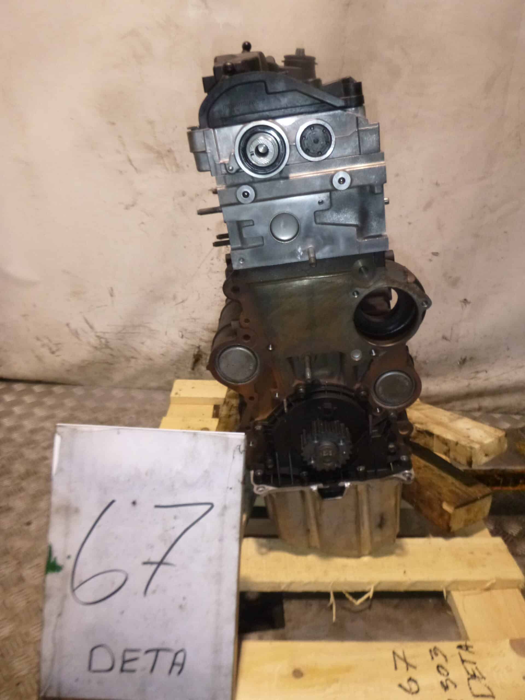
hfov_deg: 54.9
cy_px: 350
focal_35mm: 25
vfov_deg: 69.4
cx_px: 262
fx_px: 506
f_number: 3.9
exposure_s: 1/60
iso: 400
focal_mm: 4.5
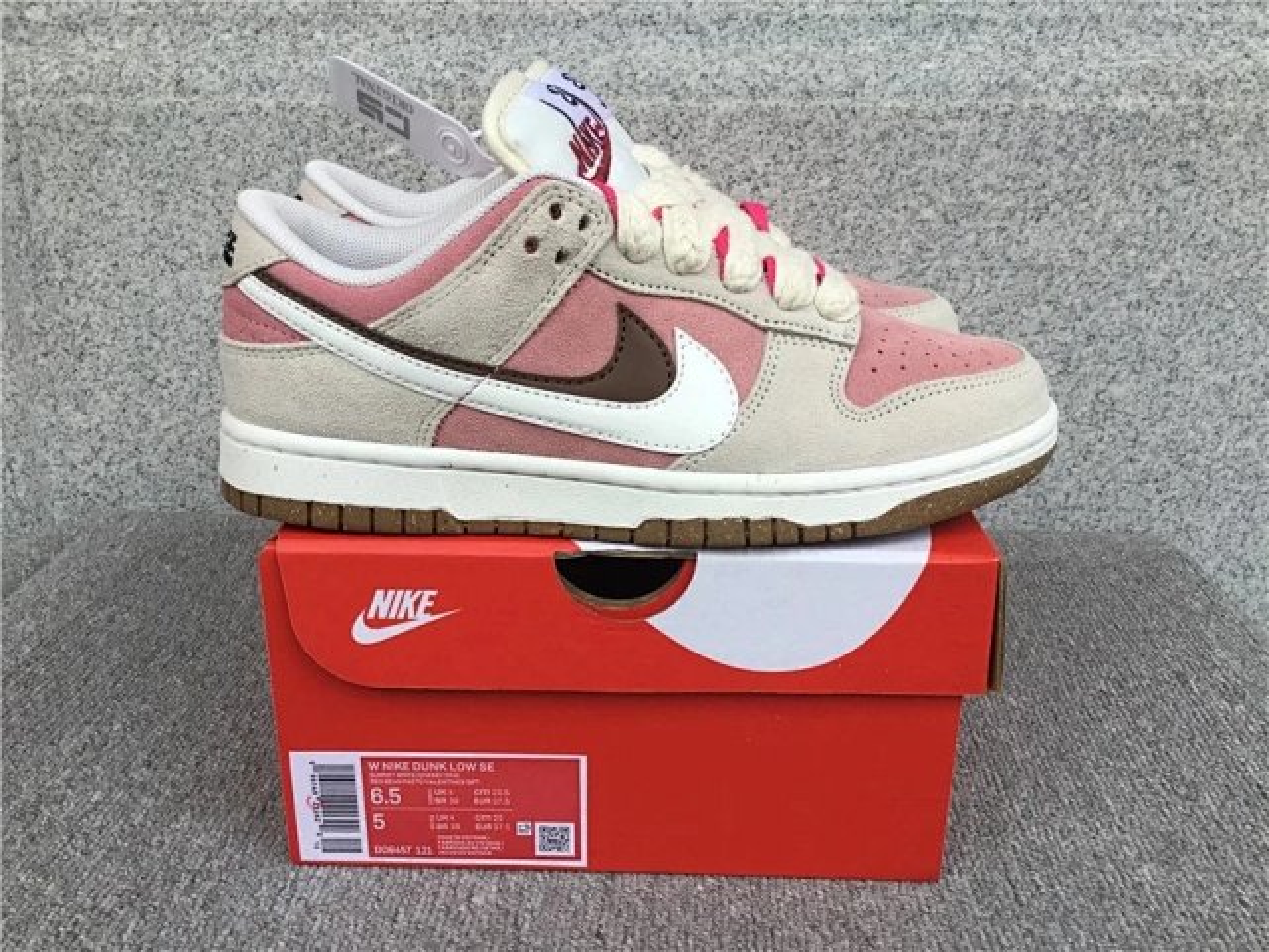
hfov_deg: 58.4
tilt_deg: -17.5
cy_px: 476
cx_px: 634
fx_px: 1136
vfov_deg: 45.4
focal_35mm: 31
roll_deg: +0.6
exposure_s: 1/275
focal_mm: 3.3
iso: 25
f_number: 2.4
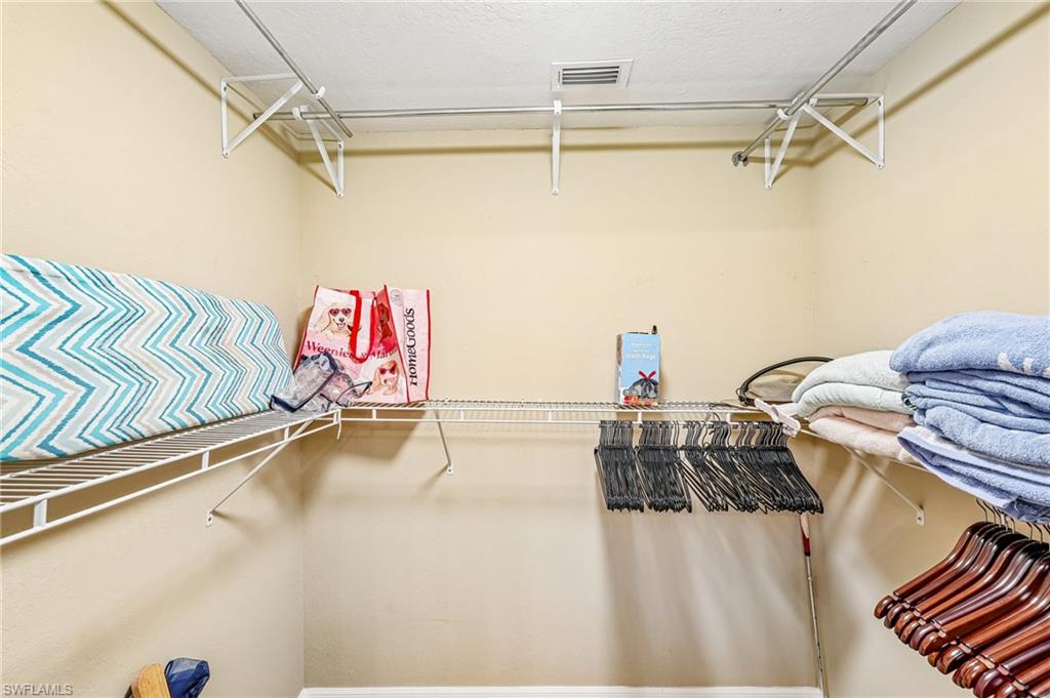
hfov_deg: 96.8
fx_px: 466
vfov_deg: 73.7
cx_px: 525
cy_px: 349
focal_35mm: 16
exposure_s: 1/10
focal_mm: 16
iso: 400
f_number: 8
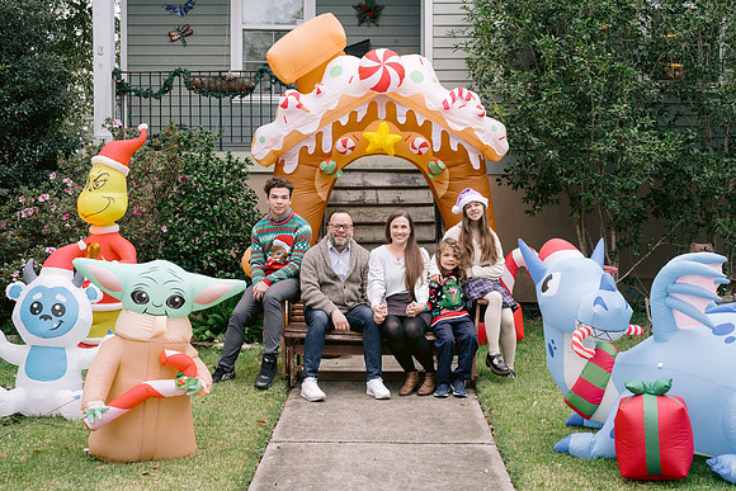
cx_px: 368
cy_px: 246
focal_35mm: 50
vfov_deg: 26.9
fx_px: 1025
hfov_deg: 39.5
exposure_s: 1/125
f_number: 4.5
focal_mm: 50
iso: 400
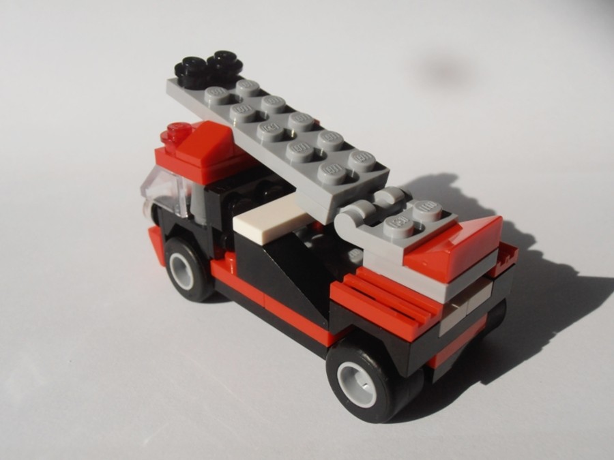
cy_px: 230
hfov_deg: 50.1
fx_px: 656
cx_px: 307
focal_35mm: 37
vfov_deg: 38.7
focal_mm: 6.61
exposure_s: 1/800
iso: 80
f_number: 3.9
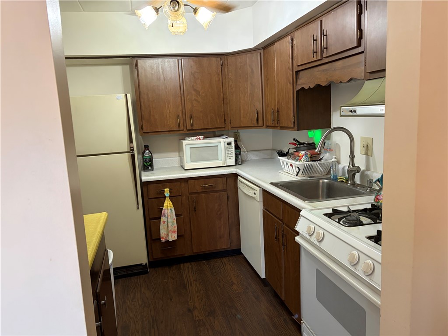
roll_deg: +3.5
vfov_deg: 53.1
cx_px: 224
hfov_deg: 67.3
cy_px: 168
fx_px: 336
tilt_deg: -8.6
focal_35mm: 26
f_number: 1.6
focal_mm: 5.96
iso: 400
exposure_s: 1/60
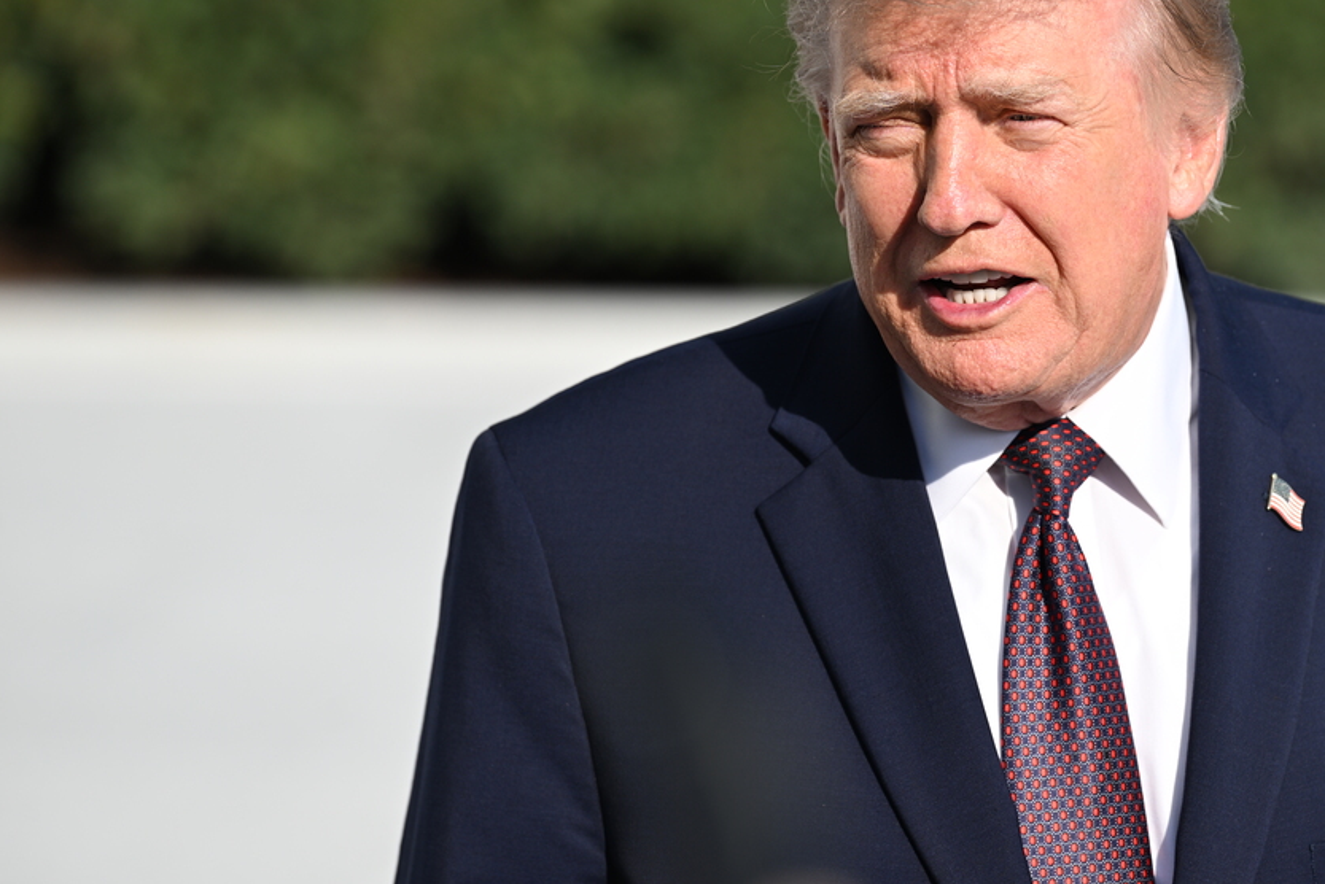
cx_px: 883
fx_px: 10603
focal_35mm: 288
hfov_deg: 7.1
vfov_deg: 4.8
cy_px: 407
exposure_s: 1/1000
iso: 100
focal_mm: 200
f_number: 4
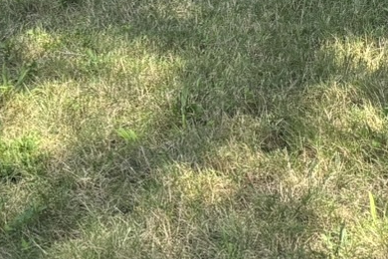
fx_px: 1530
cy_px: -332
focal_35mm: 142
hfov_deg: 14.3
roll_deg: +3.7
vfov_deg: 8.9
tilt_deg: -3.9
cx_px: 372
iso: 50
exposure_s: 1/1667
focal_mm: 5.96
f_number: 1.6
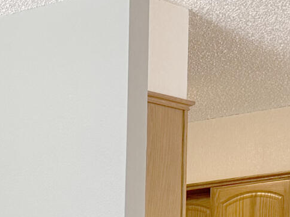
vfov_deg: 8.9
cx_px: -200
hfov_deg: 12.3
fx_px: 1248
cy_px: 534
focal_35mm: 149
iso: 160
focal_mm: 6.76
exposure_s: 1/60
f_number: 1.78
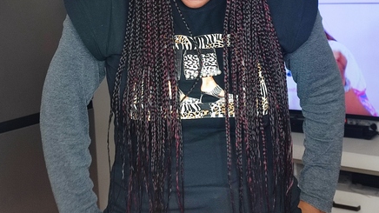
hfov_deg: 55.3
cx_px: 188
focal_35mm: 36
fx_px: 362
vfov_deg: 30.5
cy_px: 0
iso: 346
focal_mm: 5.89
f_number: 1.89
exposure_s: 1/33
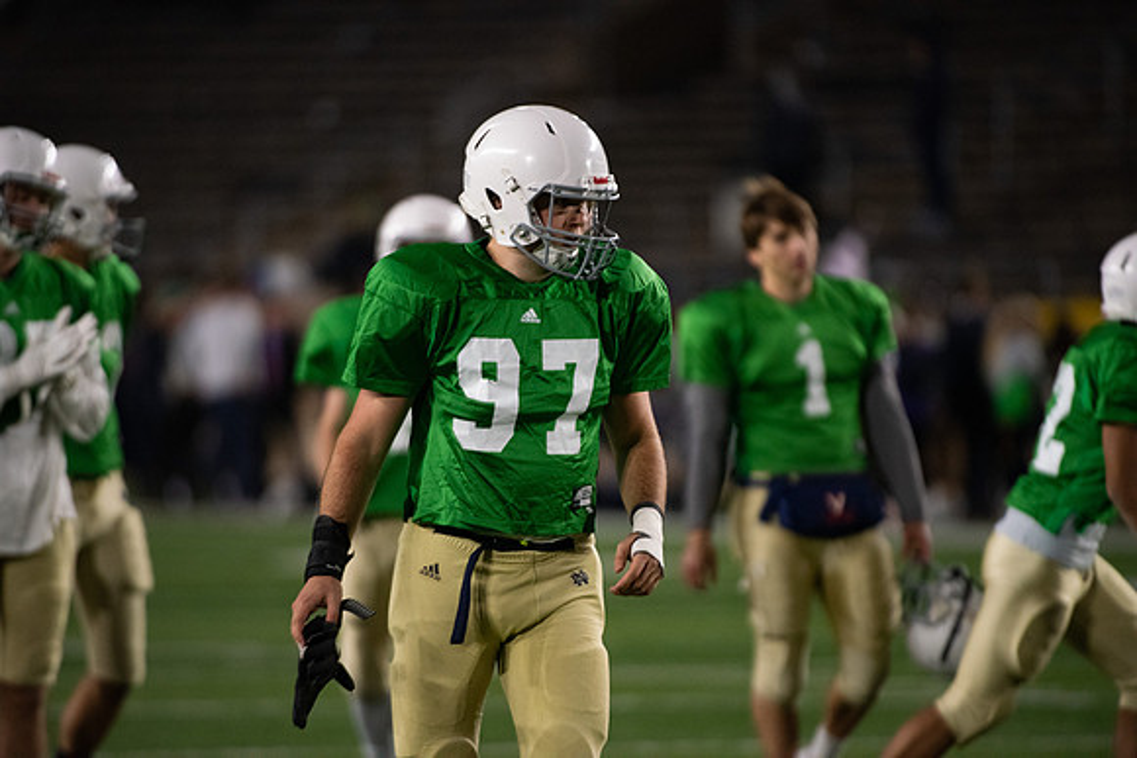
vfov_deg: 3.4
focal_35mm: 400
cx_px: 568
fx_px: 12636
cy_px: 379
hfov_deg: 5.2
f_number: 4
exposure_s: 1/500
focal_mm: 400
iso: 3600
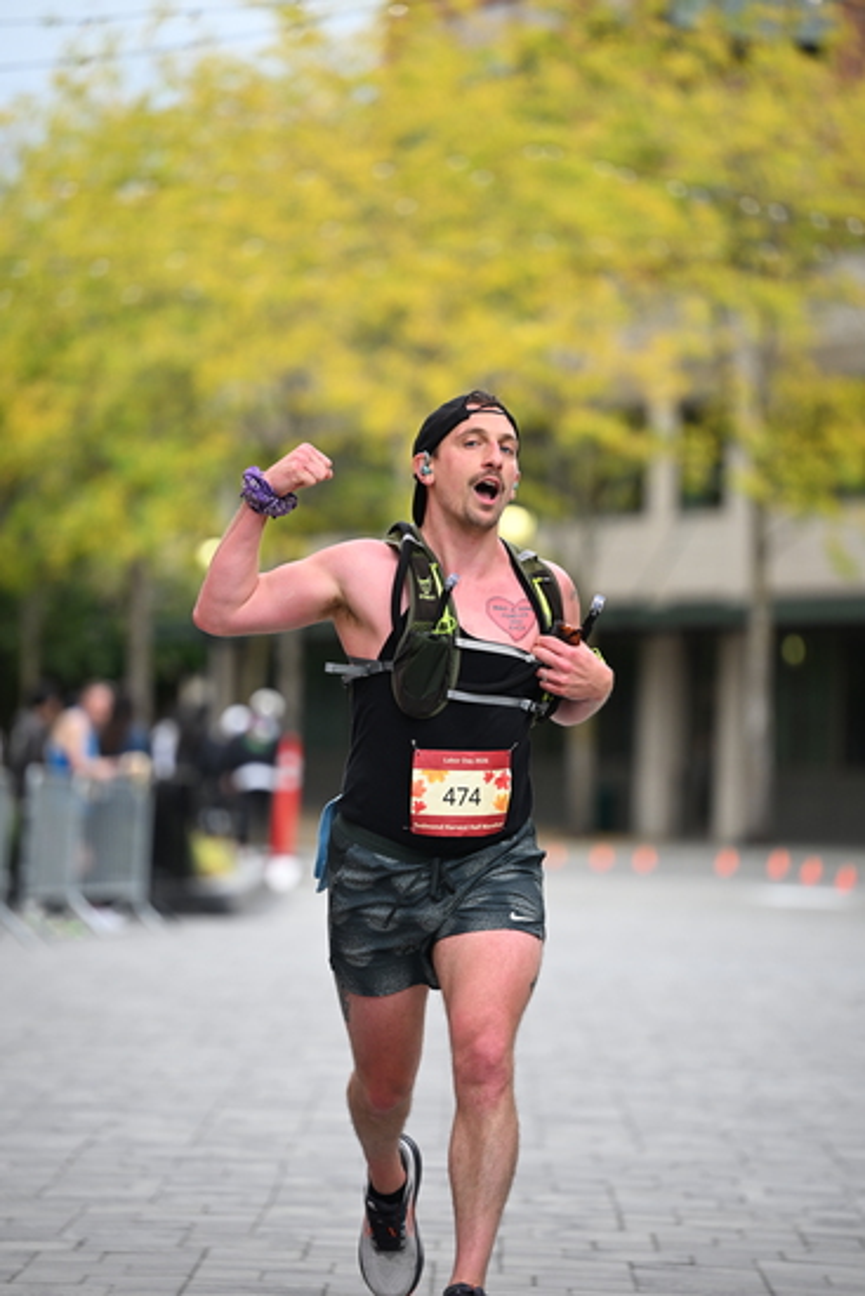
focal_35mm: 160
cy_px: 648
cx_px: 432
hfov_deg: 8.6
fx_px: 5763
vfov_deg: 12.8
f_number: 2.8
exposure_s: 1/2000
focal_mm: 160
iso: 640
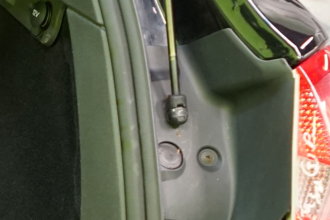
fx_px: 1457
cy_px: 55
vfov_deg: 8.6
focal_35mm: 159
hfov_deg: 10.8
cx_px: -484
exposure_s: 1/30
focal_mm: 28
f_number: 3.5
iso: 1000
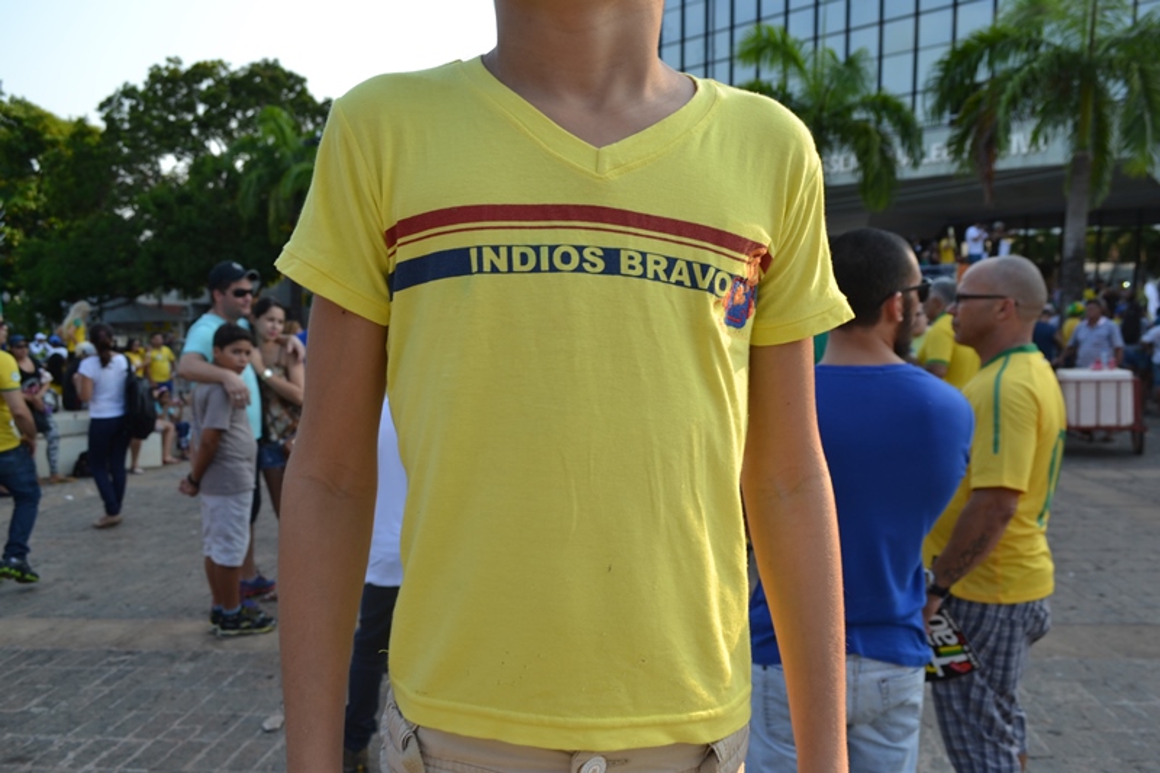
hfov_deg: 67.4
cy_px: 386
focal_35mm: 27
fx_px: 870
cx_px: 580
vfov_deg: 47.9
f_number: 5.6
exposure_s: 1/125
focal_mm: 18
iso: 100
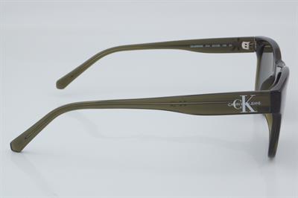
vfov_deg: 18.2
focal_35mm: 75
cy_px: 99
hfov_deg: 27.0
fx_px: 620
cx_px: 149
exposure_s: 1/4
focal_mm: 50
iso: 100
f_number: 32
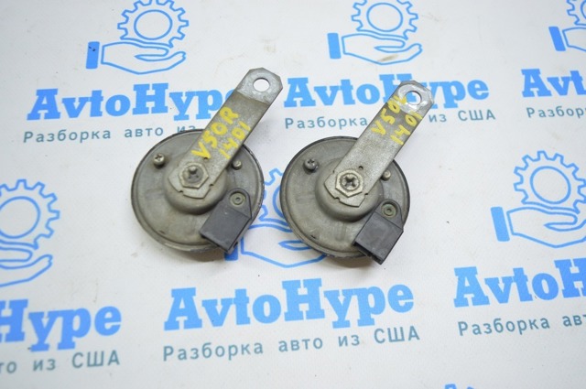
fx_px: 512
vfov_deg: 41.6
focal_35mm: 32
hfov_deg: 59.6
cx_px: 293
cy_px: 194
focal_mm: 21
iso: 400
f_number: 3.8
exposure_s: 1/50
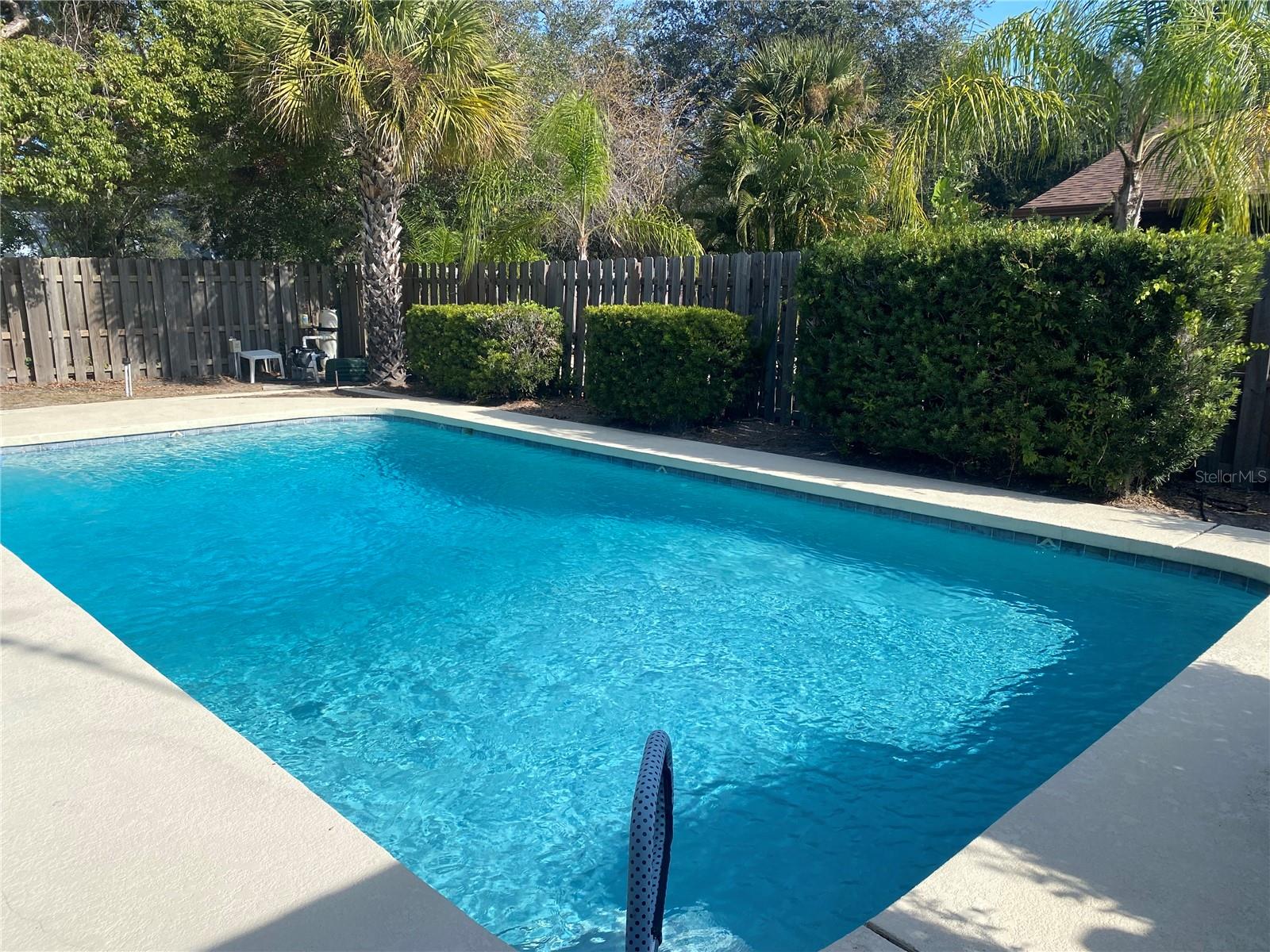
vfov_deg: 53.1
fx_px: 954
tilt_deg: -9.7
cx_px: 635
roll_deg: -0.6
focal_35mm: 26
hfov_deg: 67.3
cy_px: 476
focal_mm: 4.25
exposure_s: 1/2268
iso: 32
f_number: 1.8
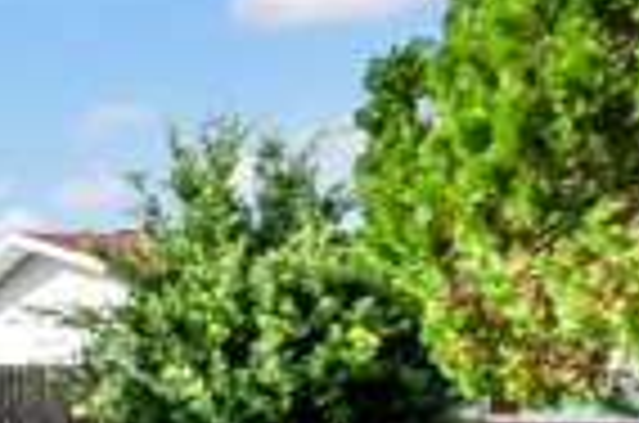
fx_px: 1399
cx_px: -729
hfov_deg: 16.8
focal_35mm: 79
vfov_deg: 16.7
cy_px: 448
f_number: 7.1
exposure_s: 1/1000
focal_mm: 14
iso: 250
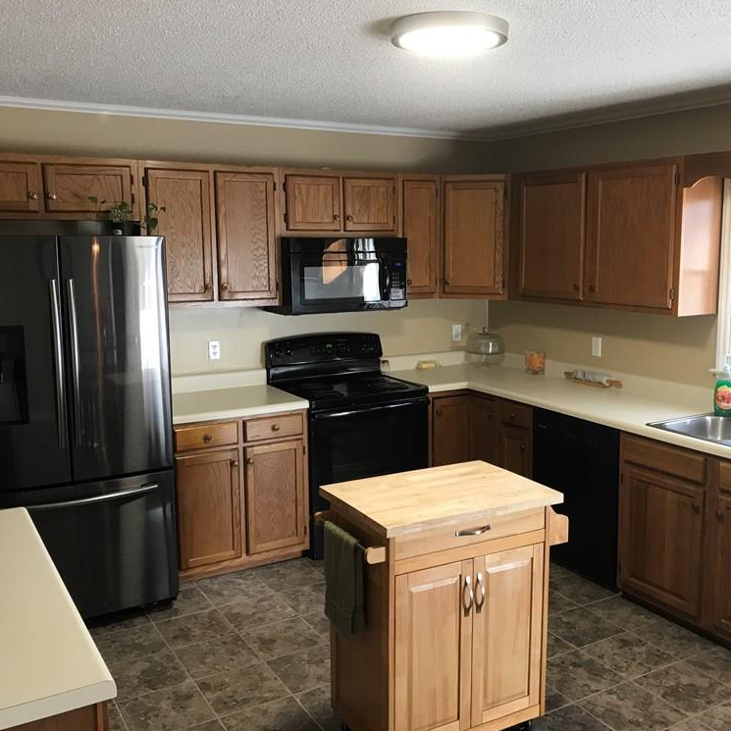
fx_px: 812
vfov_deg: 48.4
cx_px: 403
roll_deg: -0.3
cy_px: 357
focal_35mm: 34
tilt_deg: -8.6
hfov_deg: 48.4
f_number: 1.8
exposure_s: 1/20
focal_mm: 3.99
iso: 40
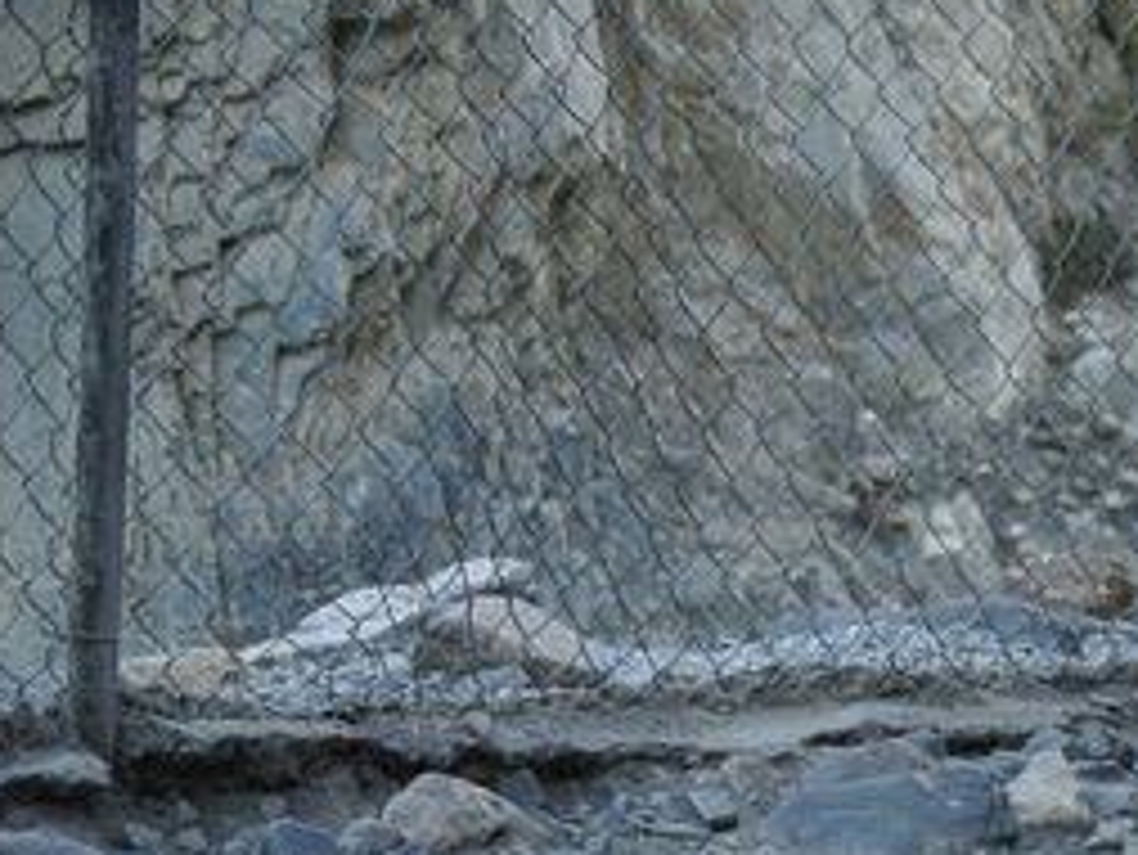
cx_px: 1536
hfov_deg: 8.7
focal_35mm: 223
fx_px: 7335
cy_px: 961
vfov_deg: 6.6
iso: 320
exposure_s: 1/60
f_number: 4
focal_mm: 30
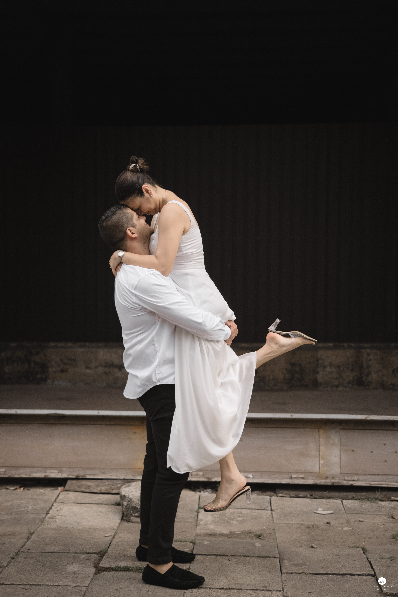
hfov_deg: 27.0
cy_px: 298
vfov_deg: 39.6
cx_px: 199
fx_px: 829
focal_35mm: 50
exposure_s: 1/4000
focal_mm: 33
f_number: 1.4
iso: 800
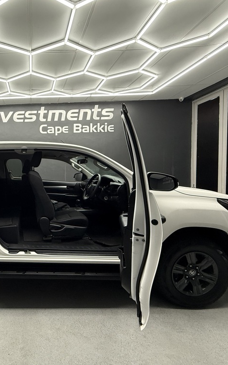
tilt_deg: -1.5
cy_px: 182
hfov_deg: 52.9
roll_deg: +0.7
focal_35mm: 20
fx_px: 199
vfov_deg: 85.1
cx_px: 26
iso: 250
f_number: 2.2
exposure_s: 1/99
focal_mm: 2.22
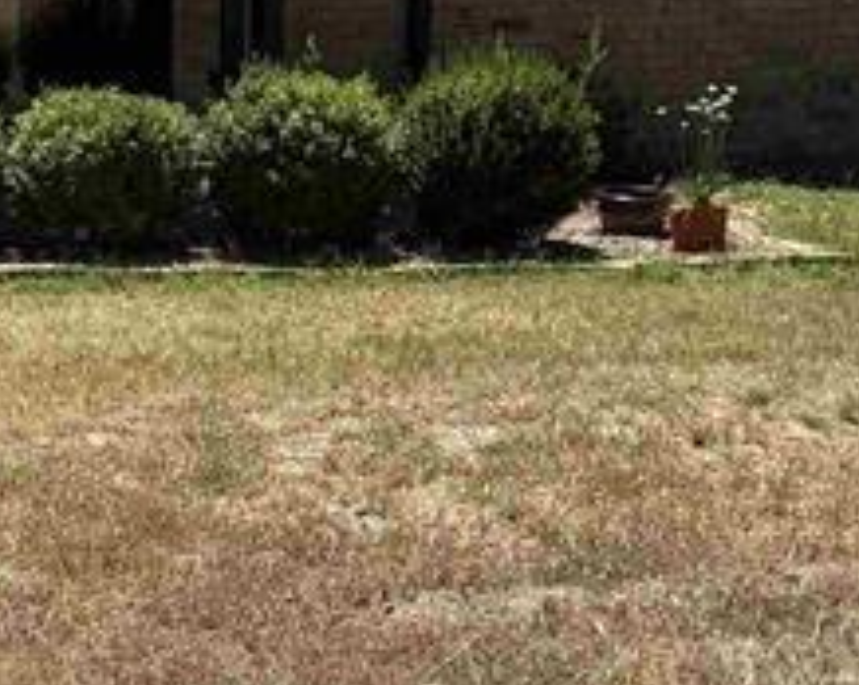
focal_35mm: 110
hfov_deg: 16.4
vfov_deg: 14.0
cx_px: -303
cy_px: 291
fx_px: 2794
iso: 80
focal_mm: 6.76
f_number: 1.78
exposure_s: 1/4167
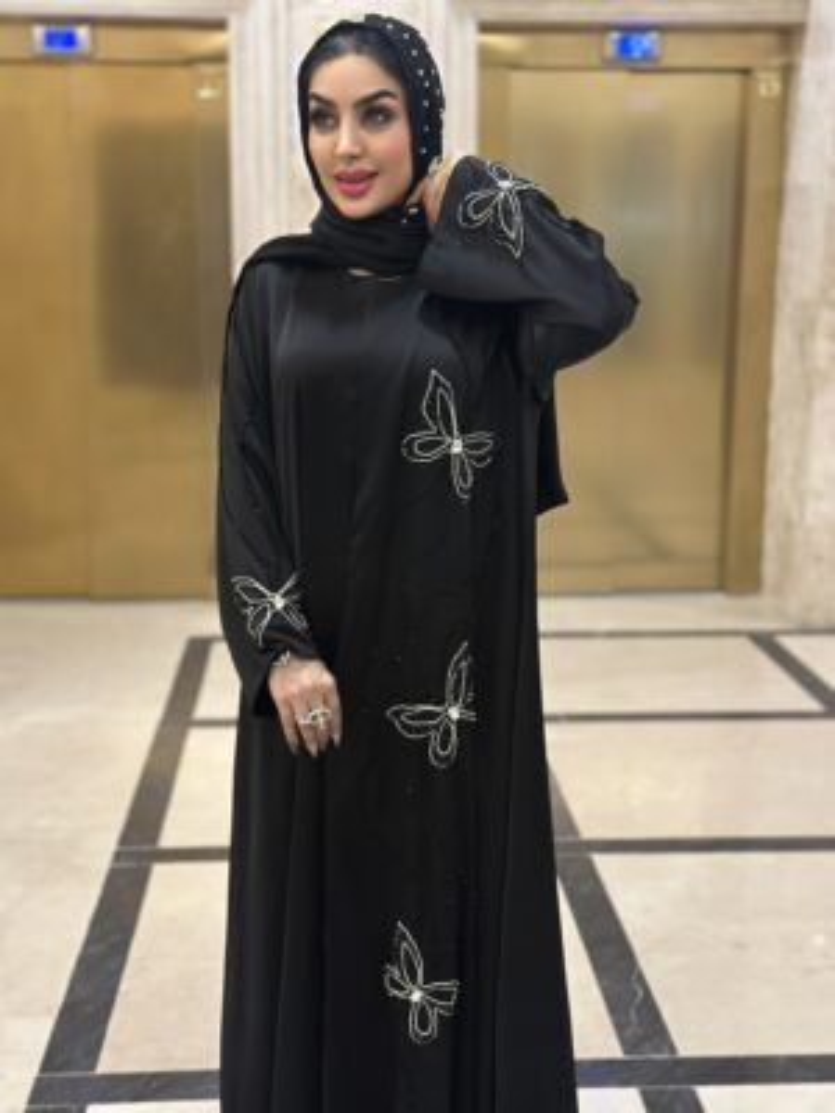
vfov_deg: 39.7
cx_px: 418
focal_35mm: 48
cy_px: 556
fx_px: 1544
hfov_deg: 30.3
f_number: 1.78
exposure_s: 1/50
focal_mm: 6.86
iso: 160
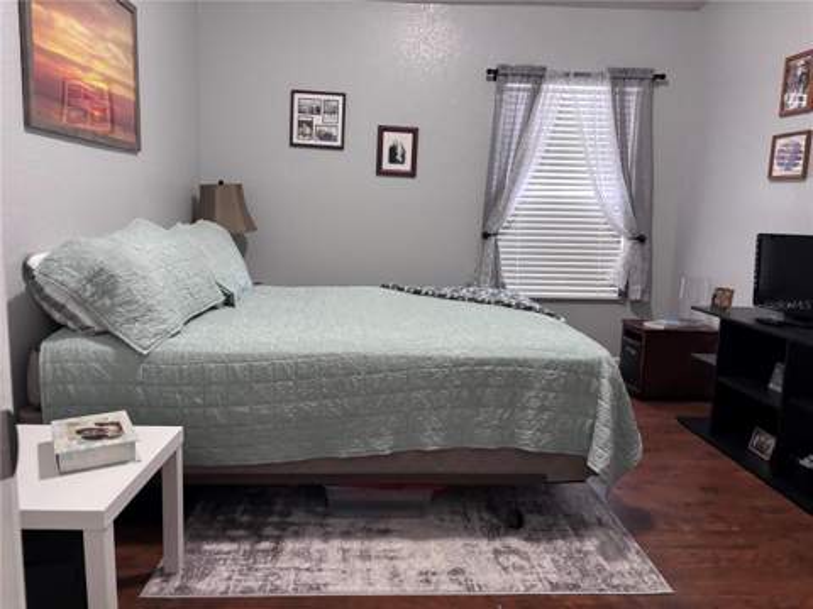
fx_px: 611
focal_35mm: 26
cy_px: 304
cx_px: 406
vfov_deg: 53.1
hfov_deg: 67.3
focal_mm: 5.96
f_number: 1.6
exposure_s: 1/60
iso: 500
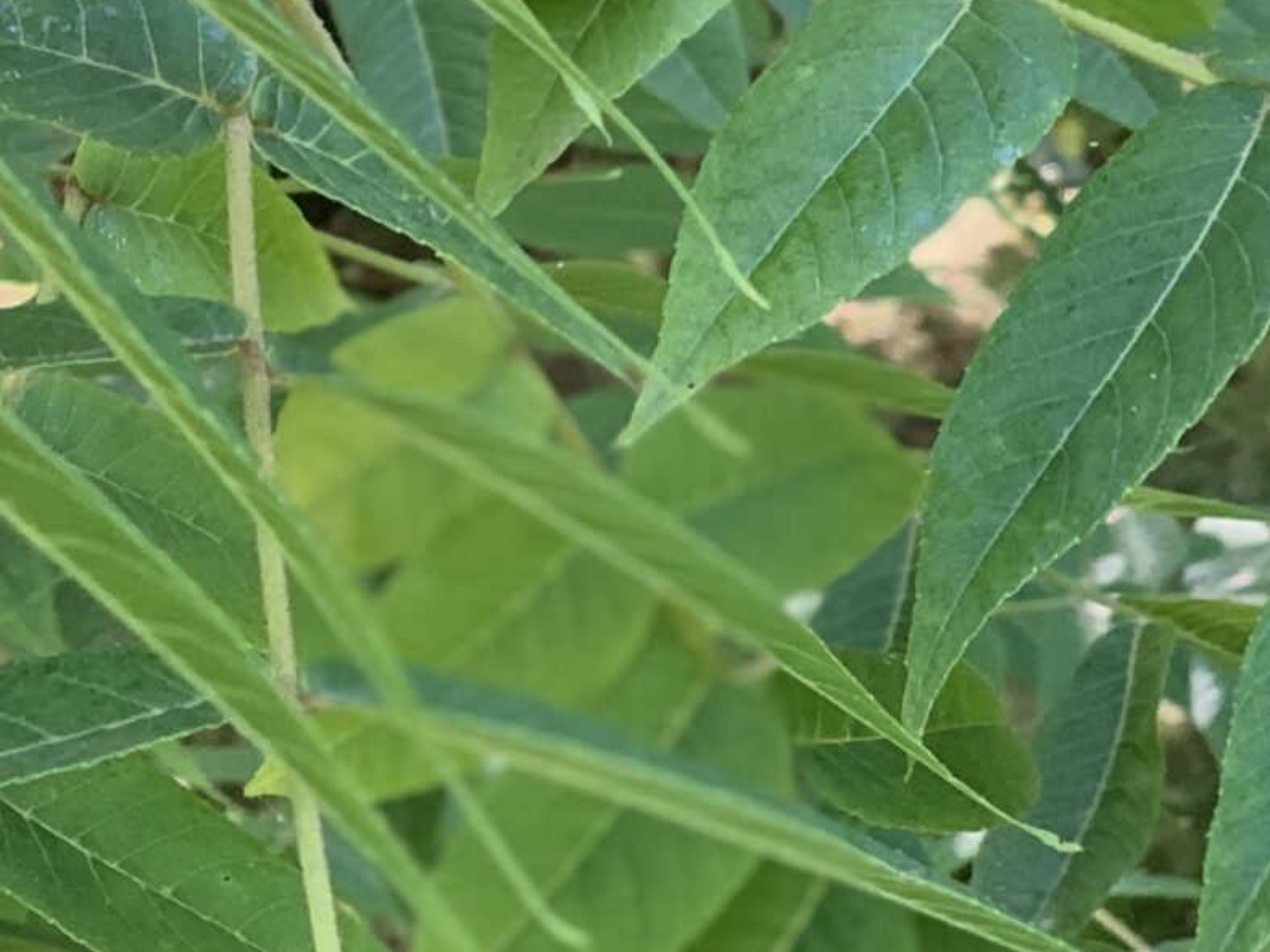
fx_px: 6200
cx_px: -39
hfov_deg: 11.6
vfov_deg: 8.7
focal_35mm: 169
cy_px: -213
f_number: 2.4
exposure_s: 1/85
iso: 125
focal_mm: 6
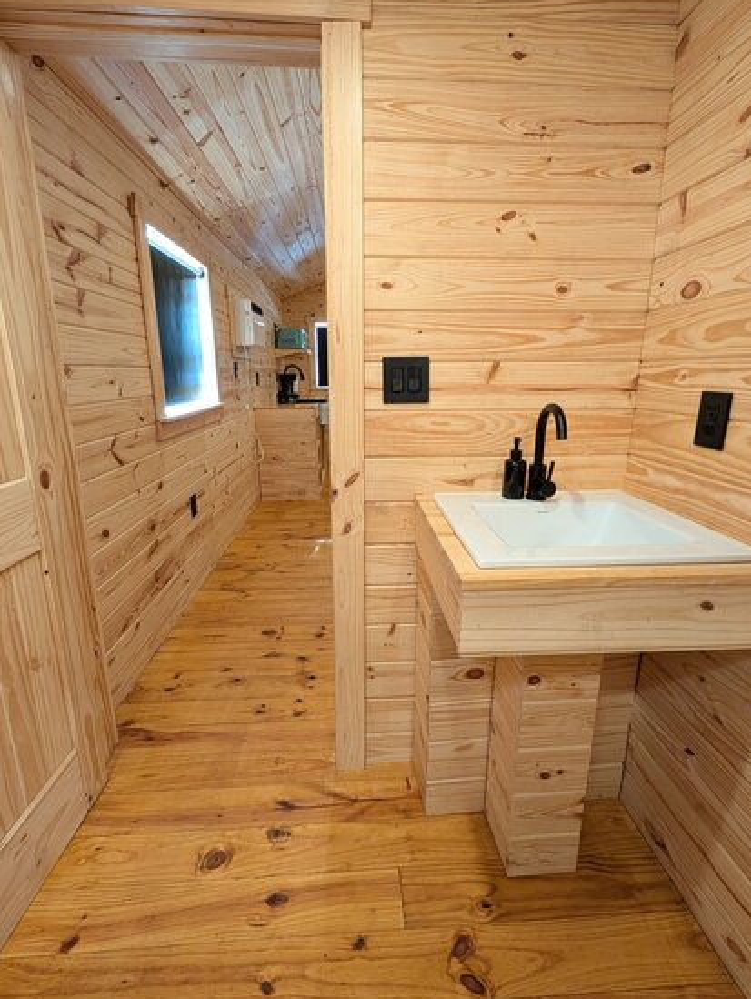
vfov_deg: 101.9
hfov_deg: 85.8
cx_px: 380
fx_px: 404
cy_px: 471
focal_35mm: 14
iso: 203
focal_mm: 2.02
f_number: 1.7
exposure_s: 1/40
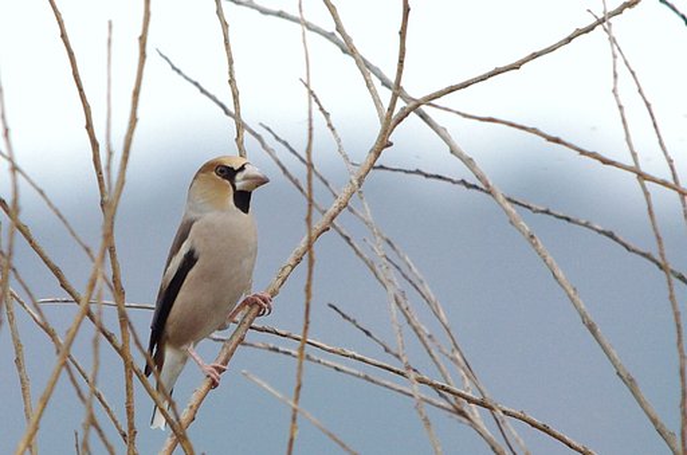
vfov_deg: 1.8
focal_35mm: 750
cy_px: 228
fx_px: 14281
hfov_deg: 2.8
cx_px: 344
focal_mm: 500
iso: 800
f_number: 8
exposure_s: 1/125
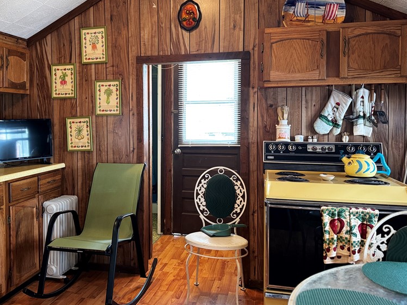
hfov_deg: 54.8
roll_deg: +0.1
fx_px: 388
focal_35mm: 33
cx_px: 156
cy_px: 127
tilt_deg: -2.1
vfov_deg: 42.8
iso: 500
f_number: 1.78
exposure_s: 1/60
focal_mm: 6.76
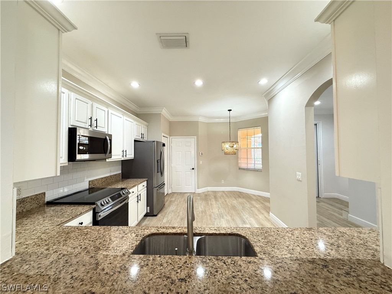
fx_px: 159
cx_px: 196
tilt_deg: +2.3
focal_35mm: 14
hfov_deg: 102.1
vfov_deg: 85.7
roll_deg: +0.4
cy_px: 147
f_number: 2.2
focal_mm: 2.22
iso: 250
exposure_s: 1/60
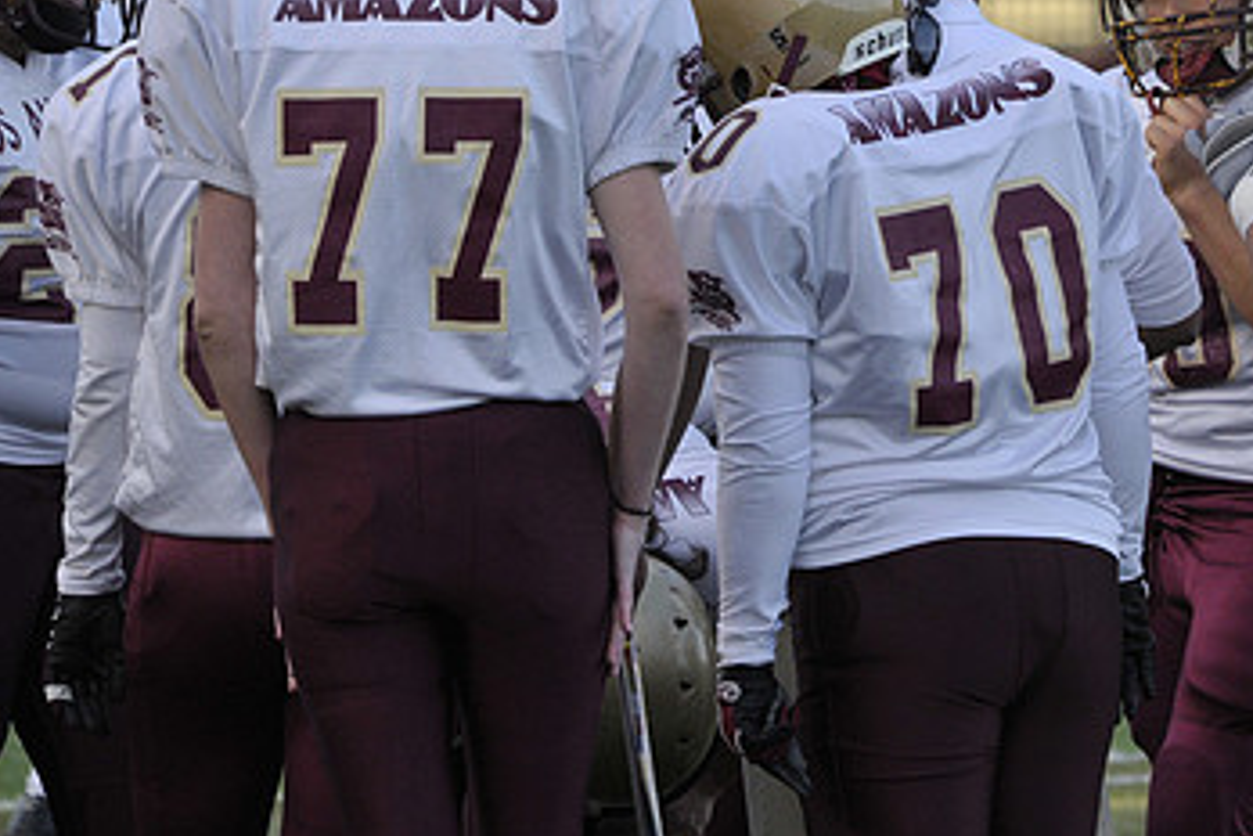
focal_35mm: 633
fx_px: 22030
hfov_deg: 3.3
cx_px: 868
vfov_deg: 2.2
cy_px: 191
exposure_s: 1/1000
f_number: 10
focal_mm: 380
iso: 2500
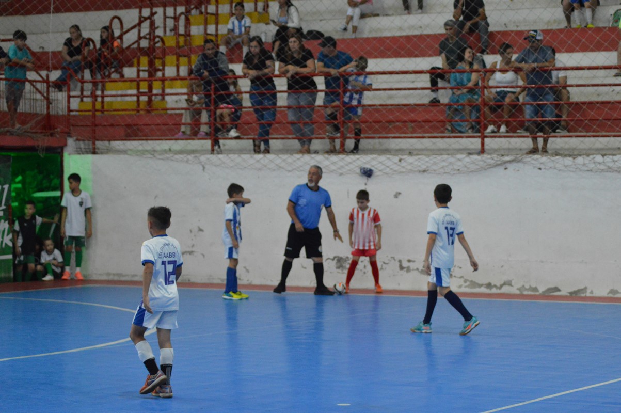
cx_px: 310
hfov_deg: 19.5
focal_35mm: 105
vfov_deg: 13.0
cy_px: 206
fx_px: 1810
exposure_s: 1/320
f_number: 4
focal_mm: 70
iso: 3200
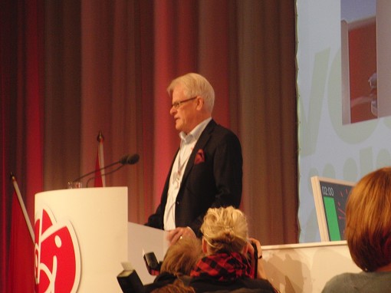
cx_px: 196
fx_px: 2089
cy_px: 146
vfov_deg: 8.0
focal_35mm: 185
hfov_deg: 10.7
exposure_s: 1/30
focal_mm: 32.1
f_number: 4.5
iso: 400
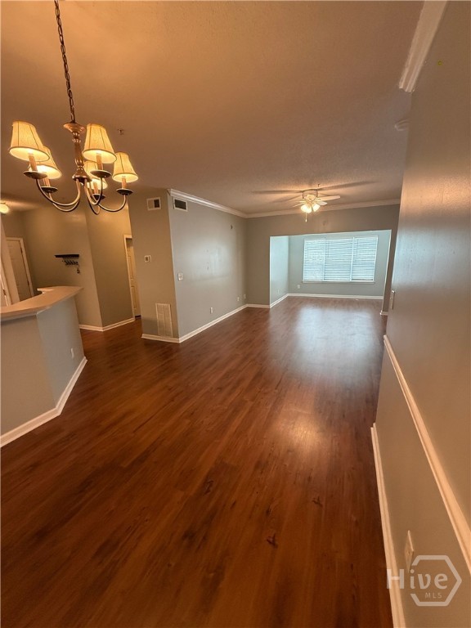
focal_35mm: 14
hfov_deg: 85.7
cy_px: 314
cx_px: 236
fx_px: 254
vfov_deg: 102.1
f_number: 2.2
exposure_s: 1/120
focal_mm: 2.22
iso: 400
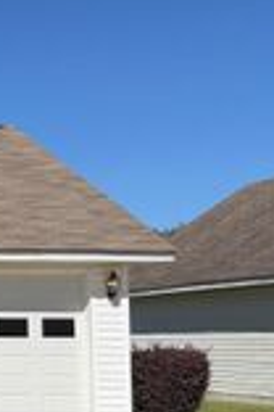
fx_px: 913
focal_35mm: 80
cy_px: 273
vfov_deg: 25.2
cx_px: -350
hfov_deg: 13.4
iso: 80
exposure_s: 1/7353
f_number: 1.78
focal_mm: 6.76
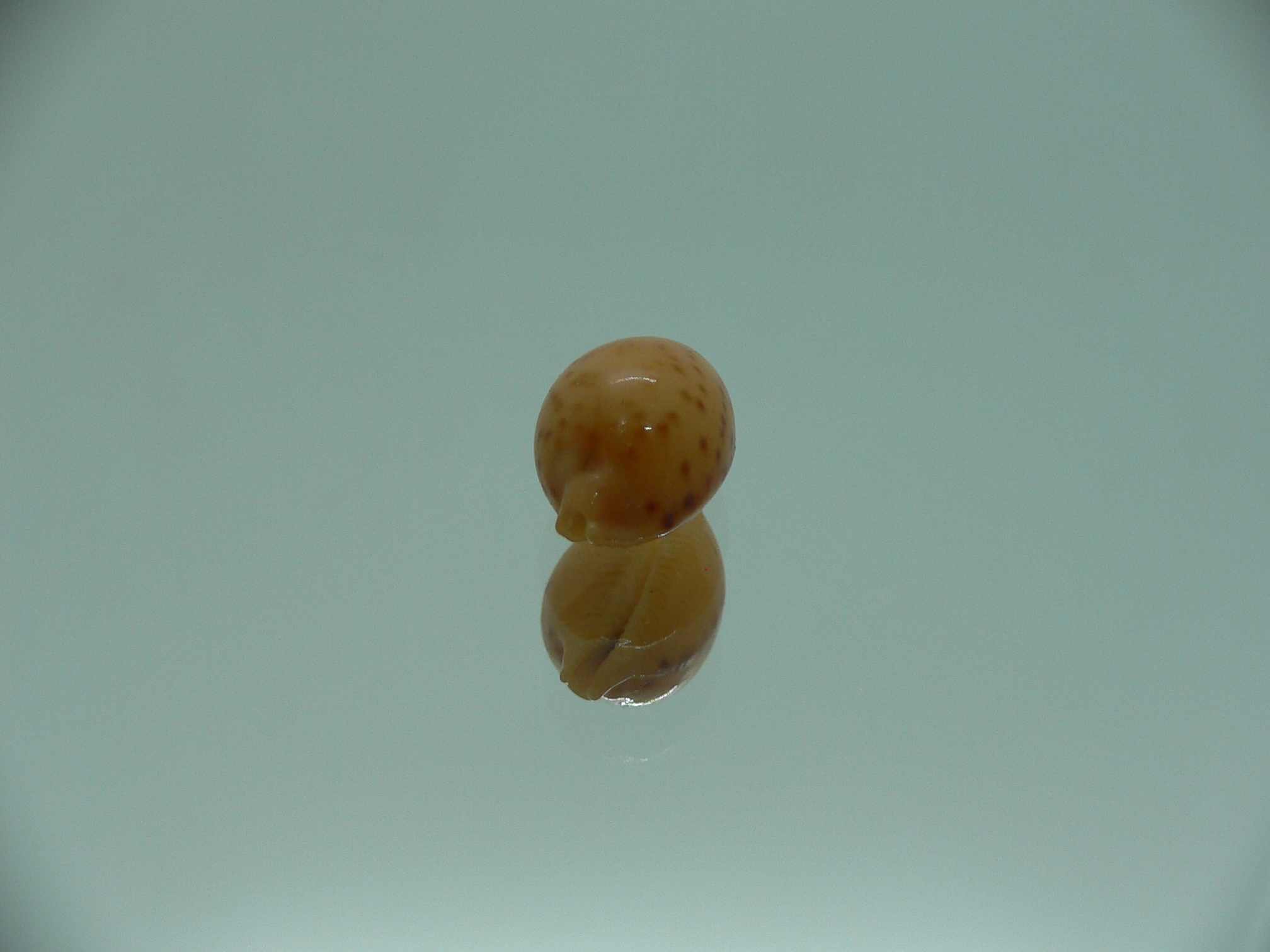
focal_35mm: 35
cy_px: 476
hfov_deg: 52.6
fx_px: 1284
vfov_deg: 40.7
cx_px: 635
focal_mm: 4.6
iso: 80
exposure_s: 1/60
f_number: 2.8
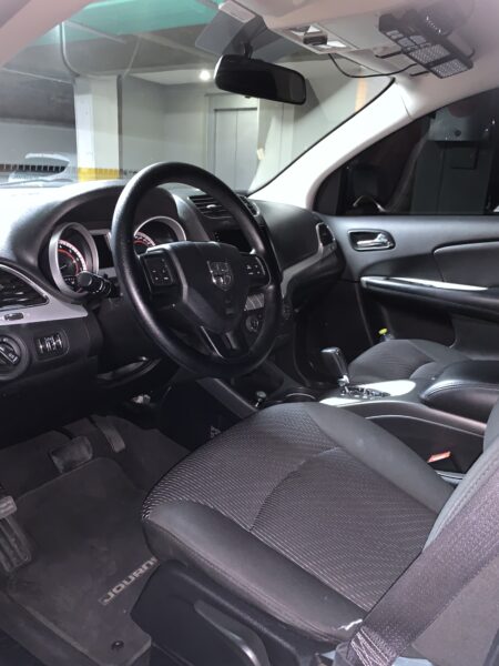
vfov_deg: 67.3
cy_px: 333
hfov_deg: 53.1
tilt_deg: -17.4
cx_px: 250
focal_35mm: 26
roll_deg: -3.3
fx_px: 500
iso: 200
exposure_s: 1/7
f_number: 1.8
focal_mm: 4.25
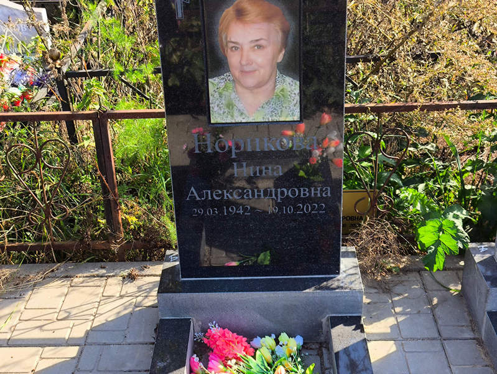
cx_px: 248
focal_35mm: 50
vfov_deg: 29.1
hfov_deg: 38.2
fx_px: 718
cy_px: 187
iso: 50
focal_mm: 4.71
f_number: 1.7
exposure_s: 1/432
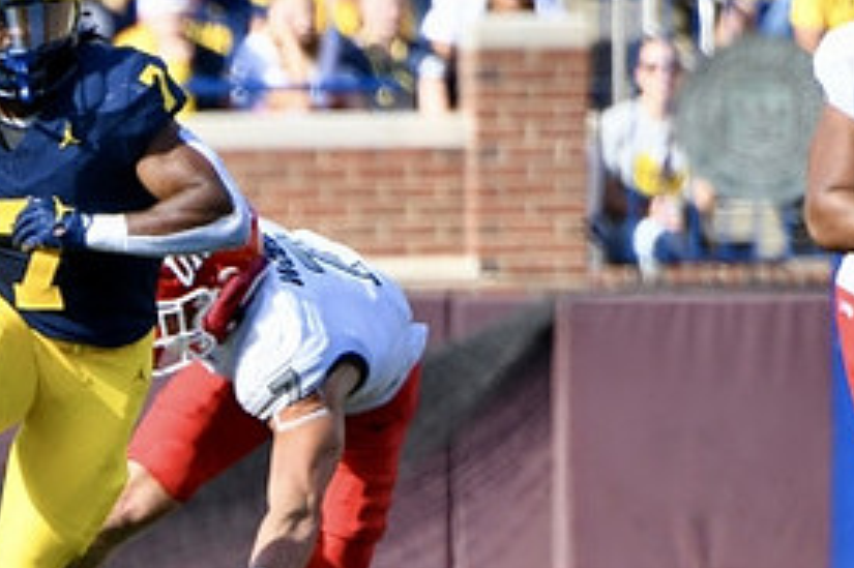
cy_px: 323
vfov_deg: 1.1
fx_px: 30013
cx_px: 9
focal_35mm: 1266
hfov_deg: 1.6
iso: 500
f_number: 5.6
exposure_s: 1/1000
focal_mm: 400
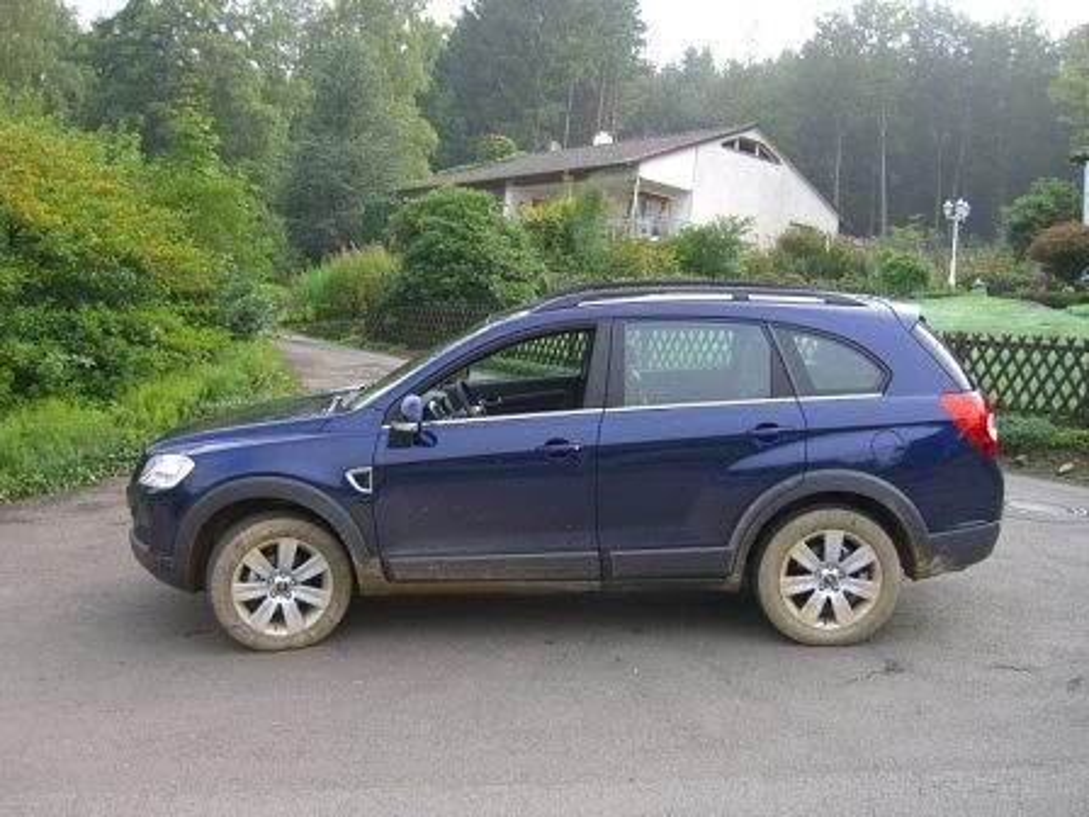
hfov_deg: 49.0
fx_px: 1195
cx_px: 544
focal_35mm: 38
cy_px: 408
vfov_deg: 37.7
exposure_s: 1/250
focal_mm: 7.9
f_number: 2.8
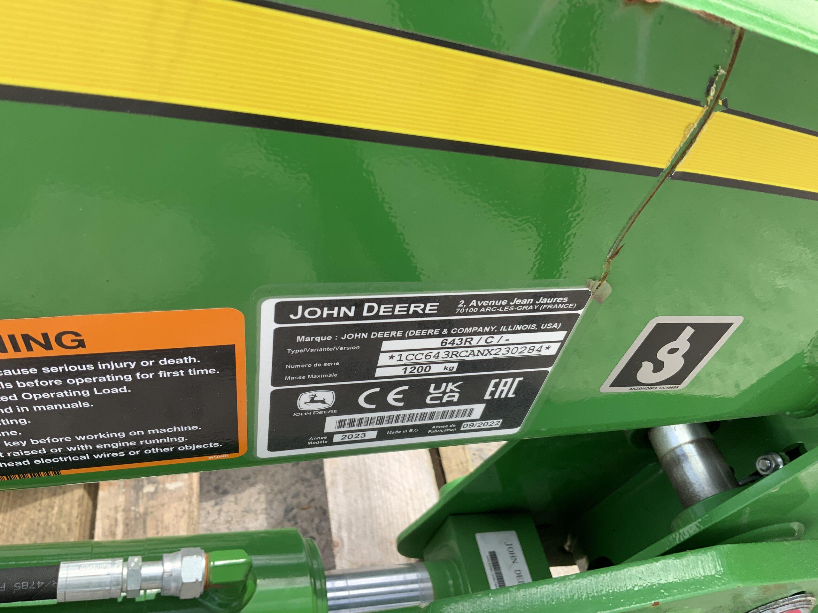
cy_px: 306
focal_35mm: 29
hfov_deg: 61.7
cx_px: 409
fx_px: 685
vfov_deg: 48.2
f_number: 1.8
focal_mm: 3
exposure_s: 1/478
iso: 16
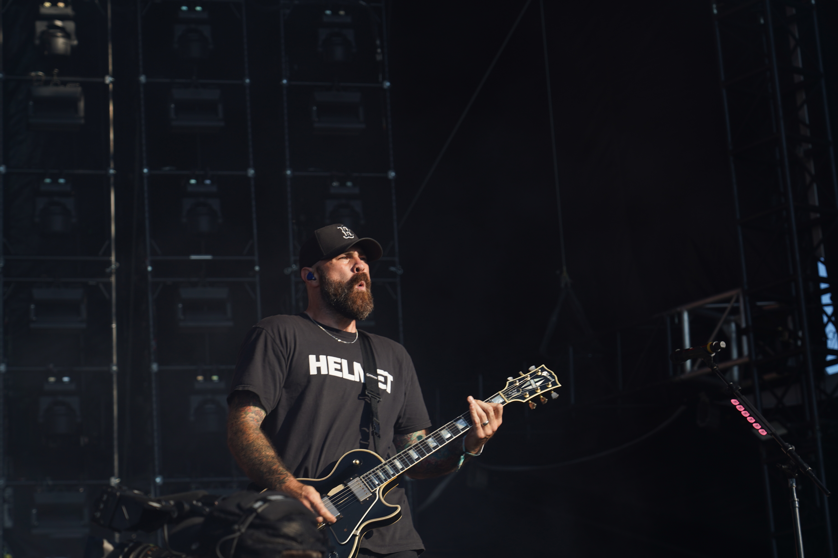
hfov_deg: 19.5
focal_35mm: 105
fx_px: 2444
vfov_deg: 13.0
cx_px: 419
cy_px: 279
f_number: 6.3
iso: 100
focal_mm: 105
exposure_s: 1/320
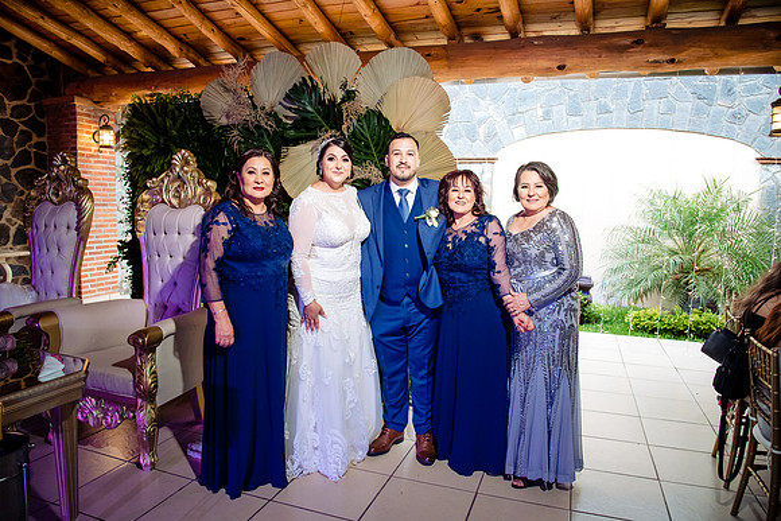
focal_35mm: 24
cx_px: 390
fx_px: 521
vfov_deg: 53.2
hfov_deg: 73.7
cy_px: 260
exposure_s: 1/100
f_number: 7.1
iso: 2000
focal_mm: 24
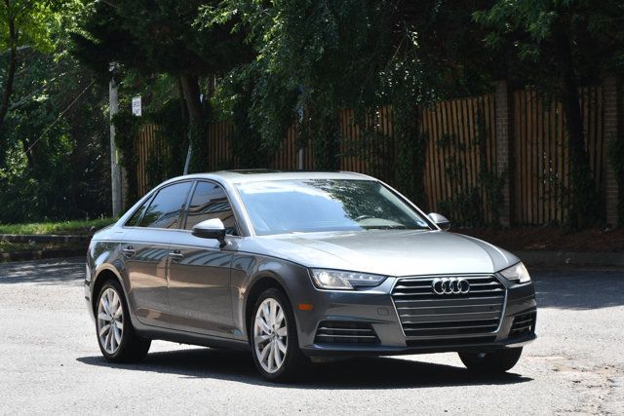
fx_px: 2132
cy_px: 208
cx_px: 312
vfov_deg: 11.2
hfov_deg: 16.6
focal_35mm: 123
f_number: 8
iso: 180
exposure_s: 1/250
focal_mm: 82
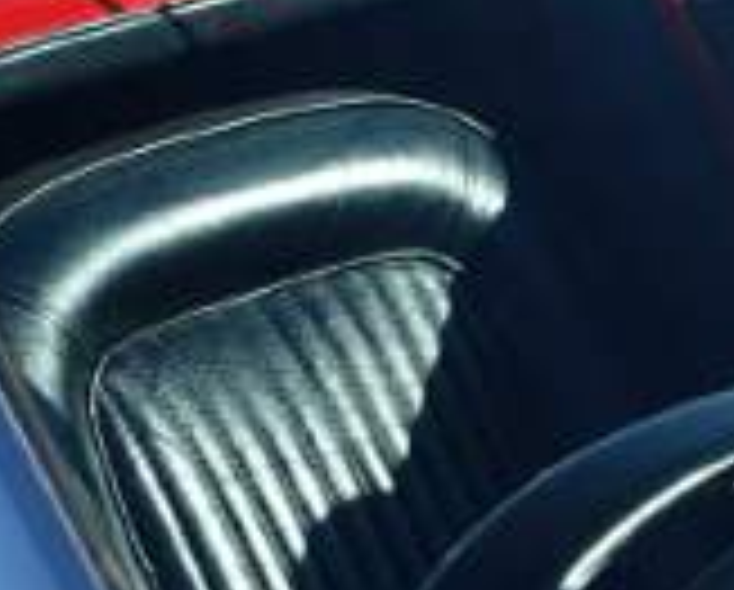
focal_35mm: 245
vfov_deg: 6.3
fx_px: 5332
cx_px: 1202
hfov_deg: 7.7
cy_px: 176
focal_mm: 13.72
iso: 125
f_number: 4
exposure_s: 1/640
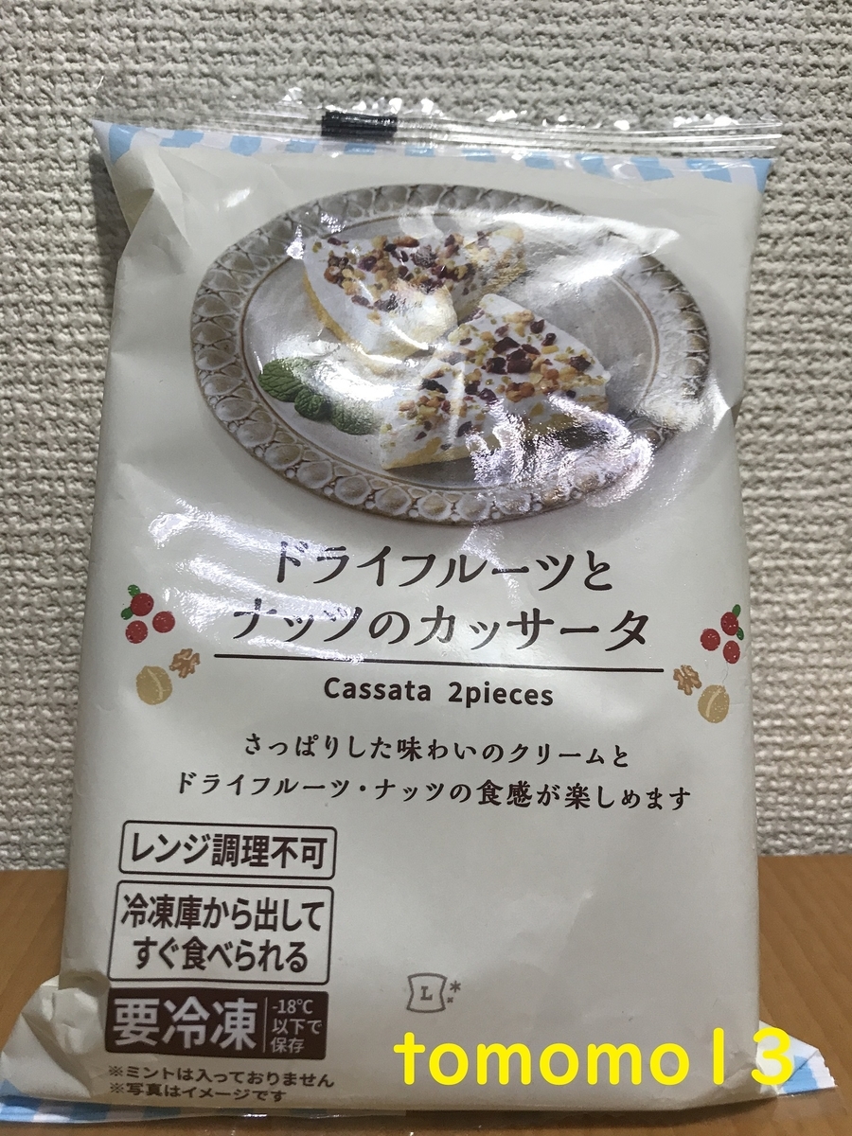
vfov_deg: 63.4
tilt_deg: -13.1
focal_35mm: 28
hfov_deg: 49.7
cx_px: 426
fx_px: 919
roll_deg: -0.5
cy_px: 568
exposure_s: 1/40
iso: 25
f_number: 1.8
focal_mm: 3.99
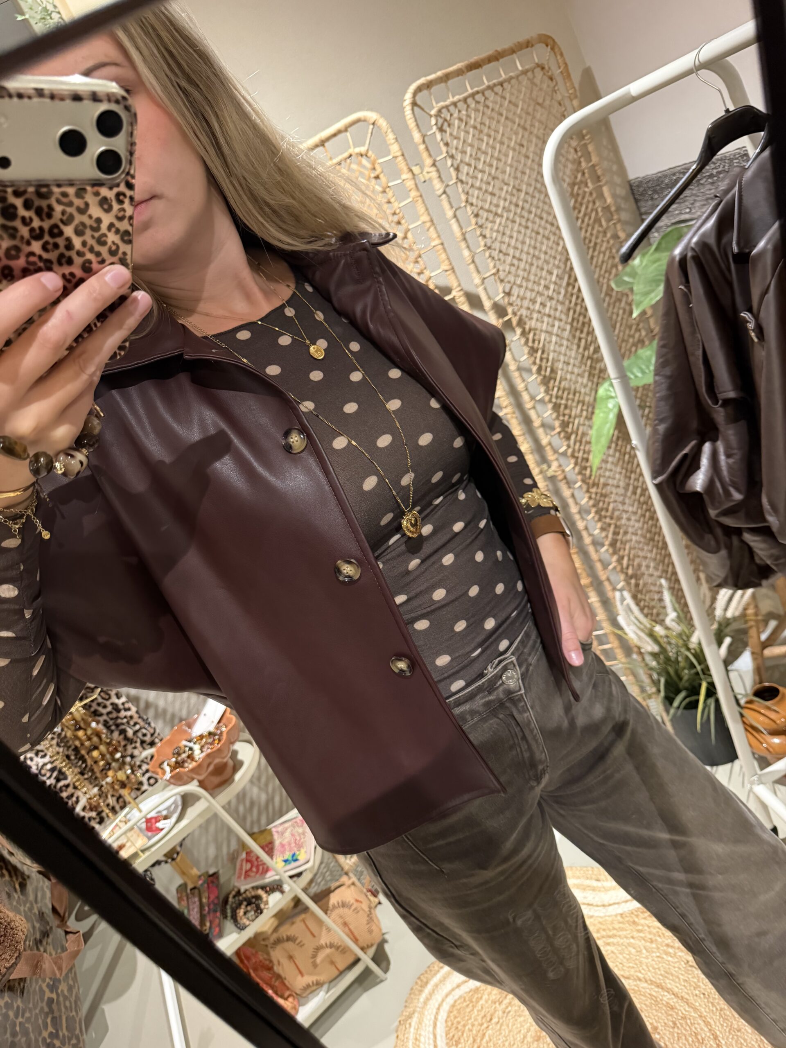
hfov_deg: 56.8
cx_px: 393
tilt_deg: -43.2
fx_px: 727
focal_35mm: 24
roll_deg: +24.4
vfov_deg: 71.6
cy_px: 524
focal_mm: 6.76
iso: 1600
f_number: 1.78
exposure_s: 1/25
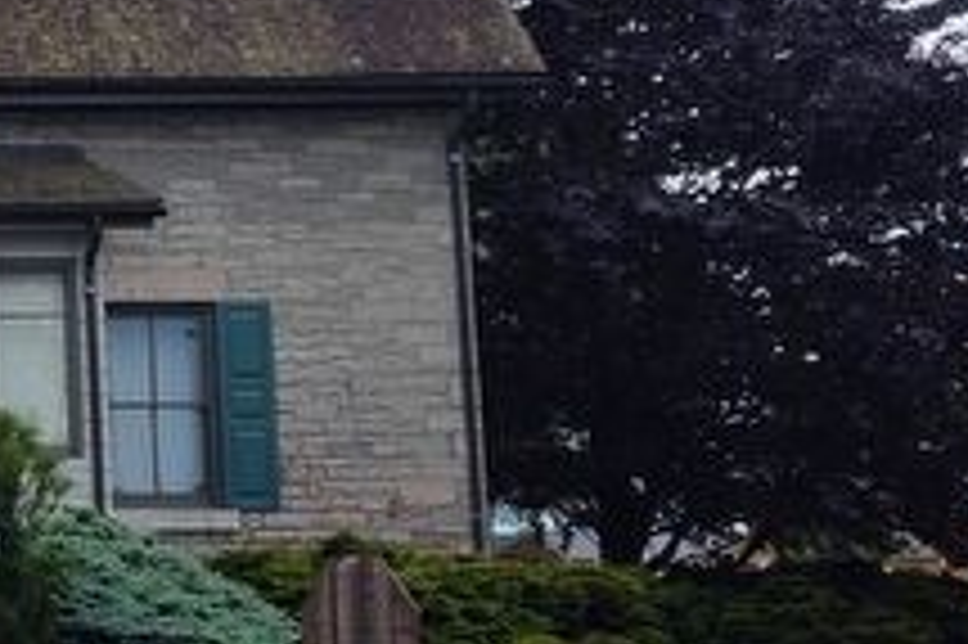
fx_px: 2391
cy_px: 198
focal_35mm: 89
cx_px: -419
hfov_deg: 20.2
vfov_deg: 15.3
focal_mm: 5.56
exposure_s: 1/1442
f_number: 1.8
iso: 100
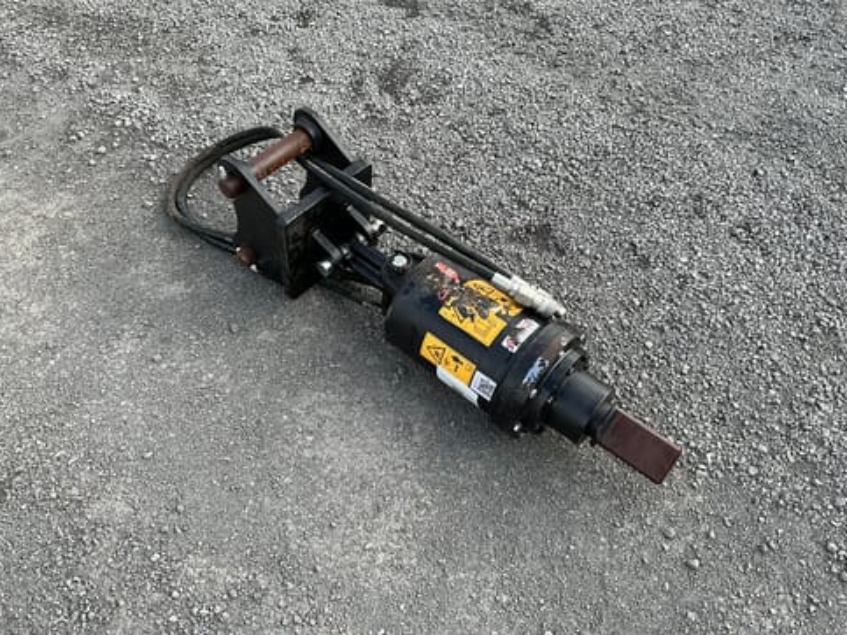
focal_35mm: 29
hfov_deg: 61.7
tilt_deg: -49.5
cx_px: 428
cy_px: 308
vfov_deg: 48.2
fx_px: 709
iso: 25
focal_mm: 3
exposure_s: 1/422
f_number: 1.8
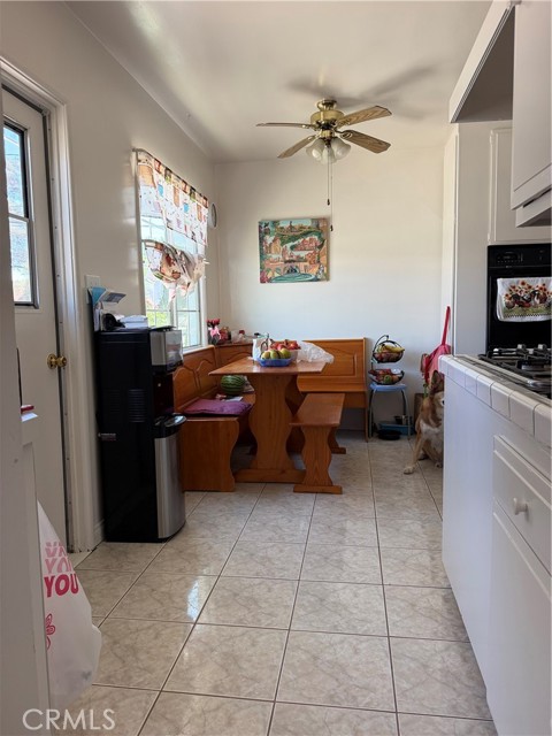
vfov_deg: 71.6
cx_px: 276
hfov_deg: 56.8
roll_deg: +0.8
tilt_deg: -5.4
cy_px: 368
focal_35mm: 24
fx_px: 510
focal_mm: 6.76
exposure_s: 1/115
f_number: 1.78
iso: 200
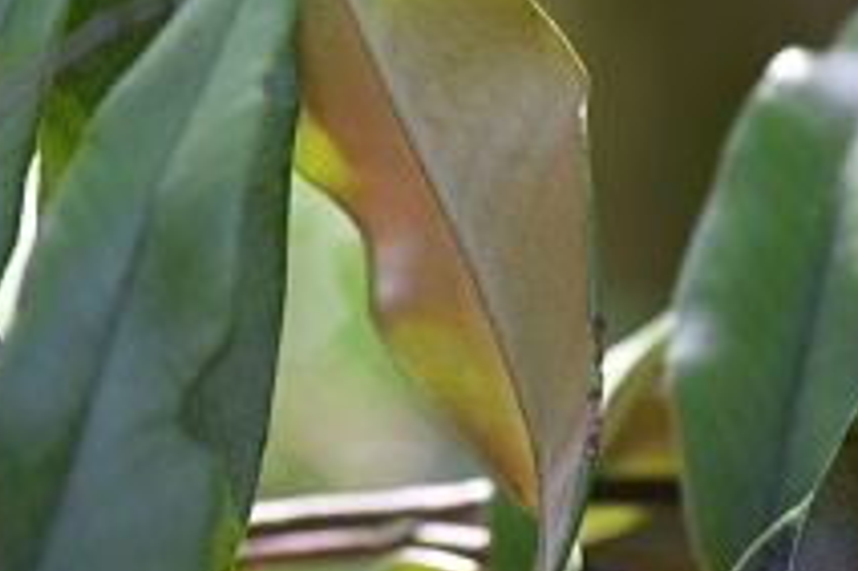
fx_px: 9716
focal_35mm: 408
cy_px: -12
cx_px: 393
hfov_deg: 5.1
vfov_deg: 3.4
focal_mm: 120
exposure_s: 1/125
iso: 400
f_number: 5.6
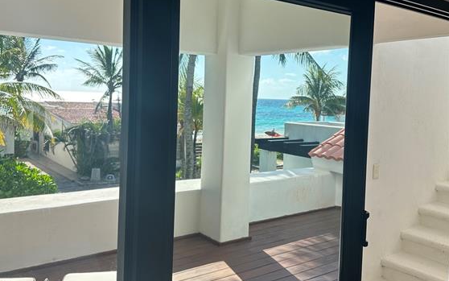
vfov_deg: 36.2
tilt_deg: -1.1
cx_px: 219
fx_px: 428
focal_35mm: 35
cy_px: 113
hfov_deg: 55.3
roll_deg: -3.3
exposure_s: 1/2469
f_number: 1.78
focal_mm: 6.86
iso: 80
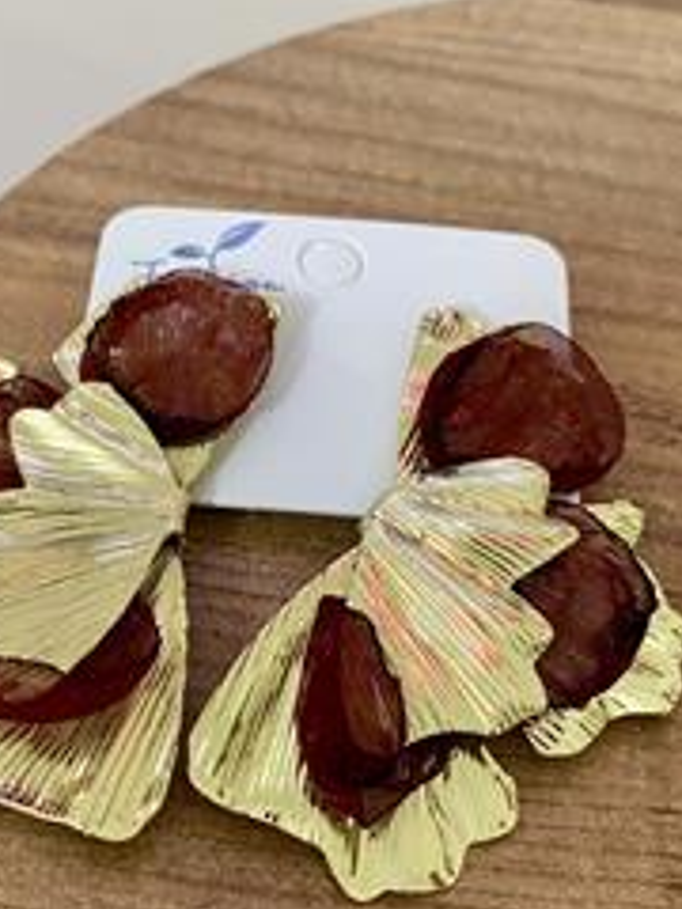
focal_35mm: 43
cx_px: 258
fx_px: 1130
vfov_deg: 43.8
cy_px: 468
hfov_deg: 33.4
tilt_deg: -49.5
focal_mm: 4.25
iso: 500
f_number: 1.8
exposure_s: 1/33
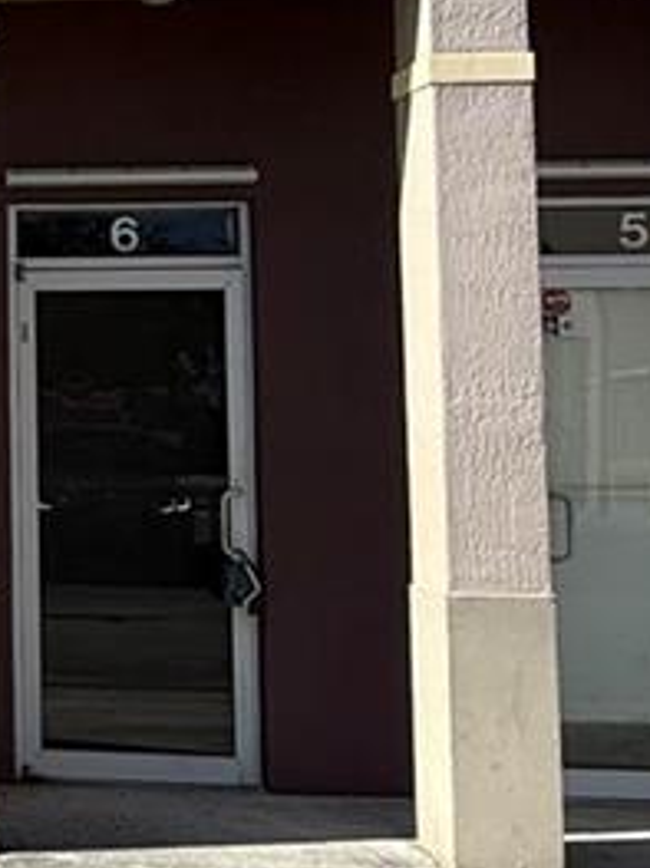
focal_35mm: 64
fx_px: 1604
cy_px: 317
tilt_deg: +5.1
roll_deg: -0.6
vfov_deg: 30.1
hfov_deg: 19.2
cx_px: -406
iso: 50
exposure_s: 1/2237
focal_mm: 2.22
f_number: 2.2
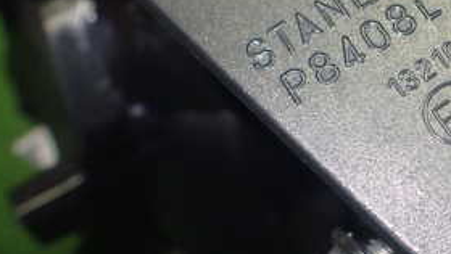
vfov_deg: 17.3
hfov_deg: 28.5
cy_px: 124
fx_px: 838
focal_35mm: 70
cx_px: 435
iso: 400
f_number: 2.3
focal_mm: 5.4
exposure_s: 1/125
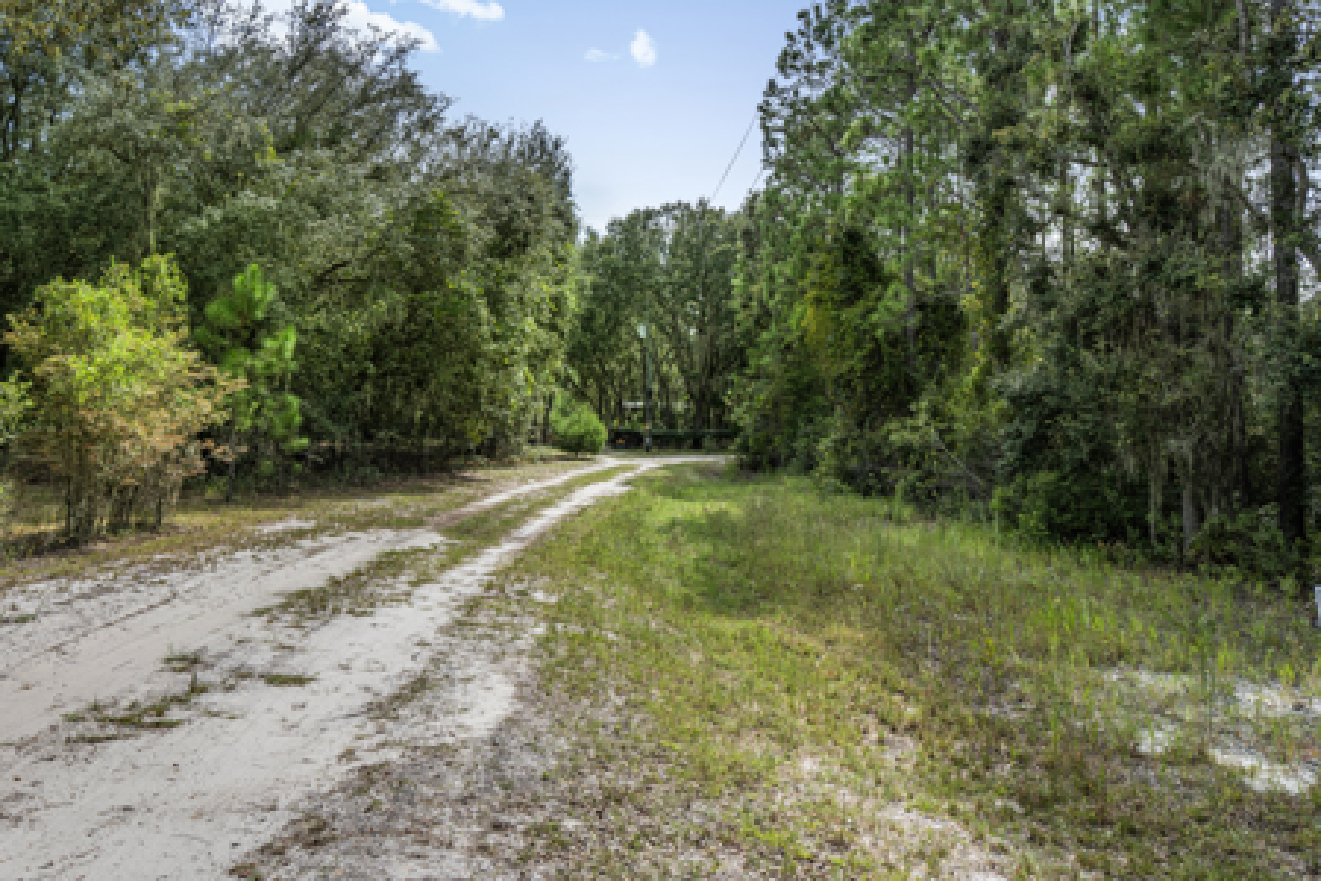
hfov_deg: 61.9
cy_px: 440
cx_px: 660
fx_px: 1101
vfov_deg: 43.6
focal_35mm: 30
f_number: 8
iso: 200
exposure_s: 1/200
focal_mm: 20
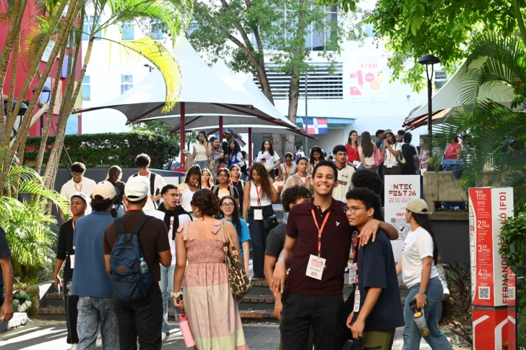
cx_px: 263
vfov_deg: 19.4
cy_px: 175
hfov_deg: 28.9
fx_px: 1022
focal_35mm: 70
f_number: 13
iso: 2000
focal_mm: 70
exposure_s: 1/125
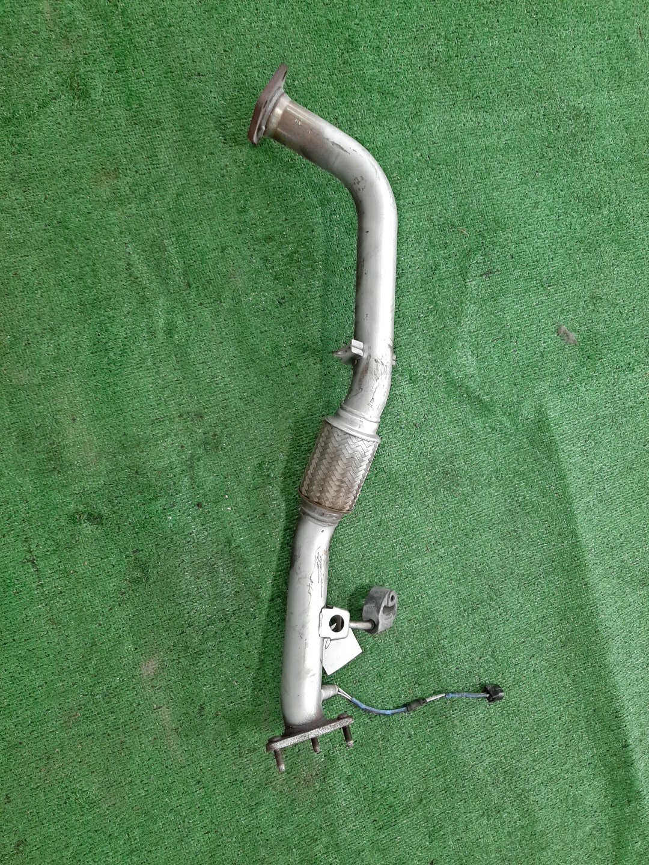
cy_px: 432
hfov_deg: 53.1
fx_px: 650
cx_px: 324
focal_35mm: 26
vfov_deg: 67.3
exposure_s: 1/50
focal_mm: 3.93
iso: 141
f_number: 1.7
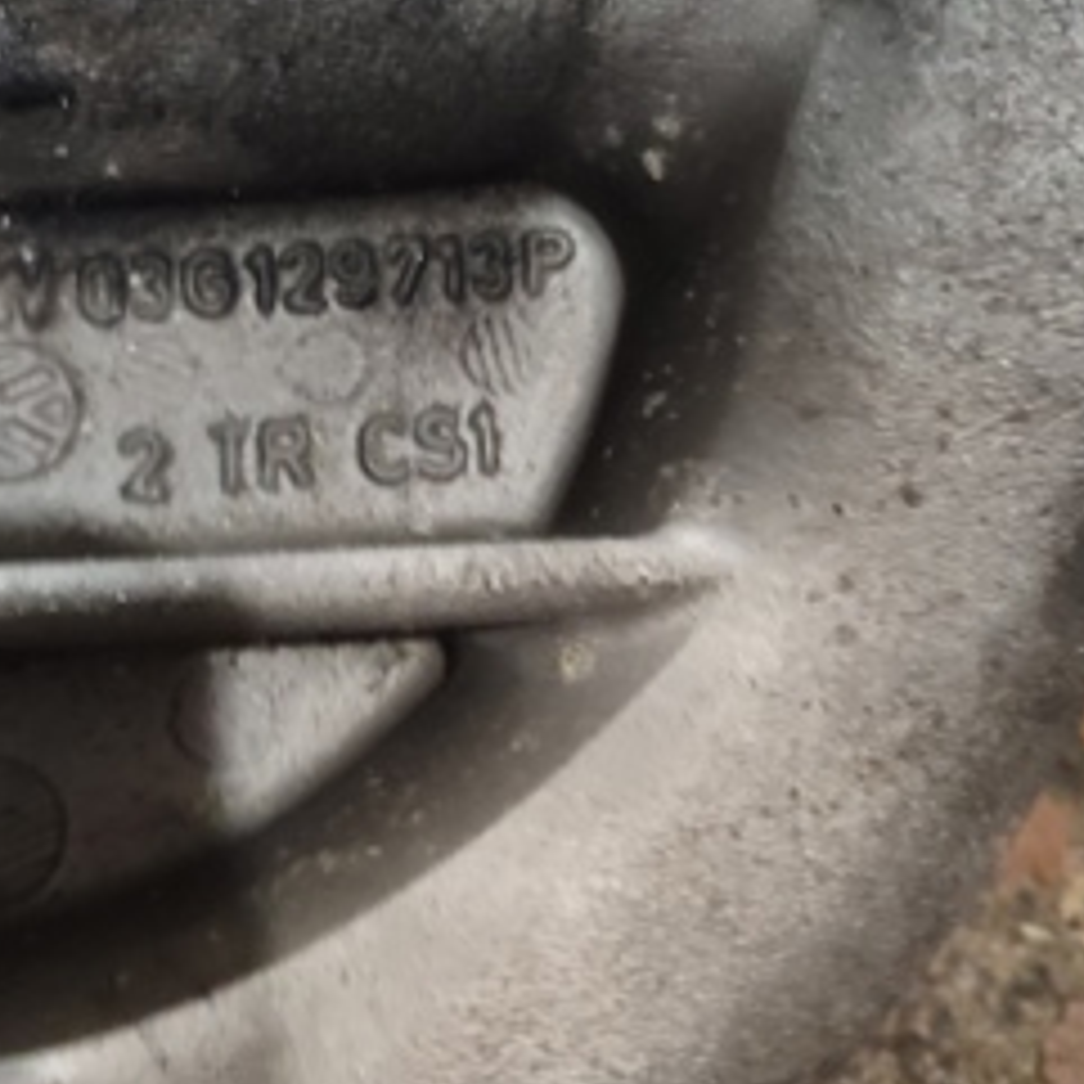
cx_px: 378
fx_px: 1559
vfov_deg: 37.3
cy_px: 256
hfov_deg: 38.0
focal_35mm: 44
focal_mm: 5.95
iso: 4182
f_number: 1.89
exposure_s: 1/17
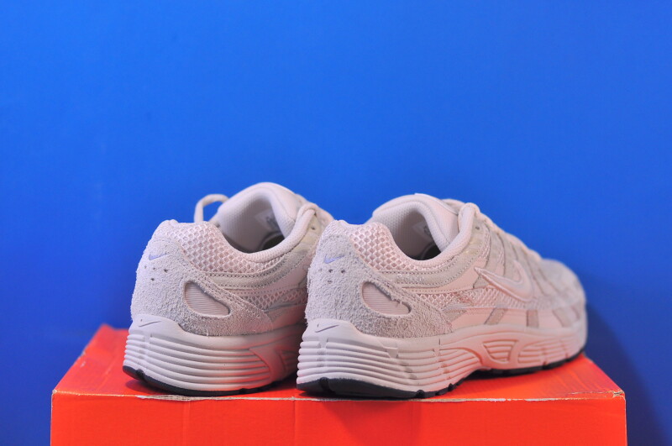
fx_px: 1398
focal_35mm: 75
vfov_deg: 18.1
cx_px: 336
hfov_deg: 27.0
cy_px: 223
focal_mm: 50
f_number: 2.5
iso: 250
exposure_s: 1/320
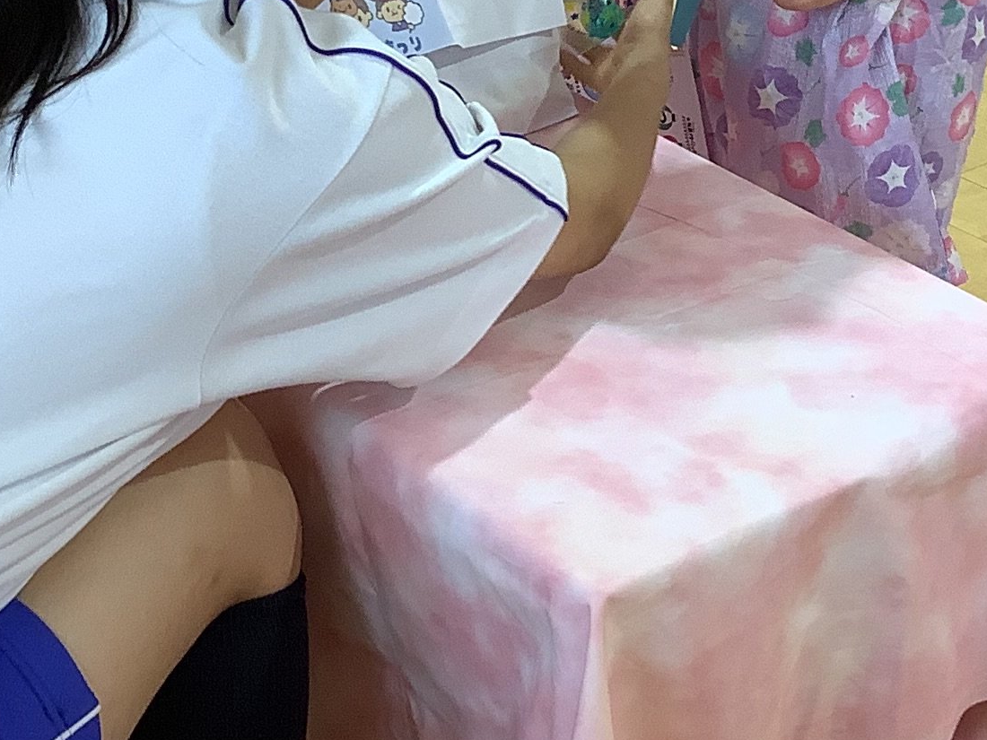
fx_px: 2623
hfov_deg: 21.2
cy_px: -102
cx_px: 694
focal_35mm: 92
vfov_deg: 15.6
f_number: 2.4
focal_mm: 3.3
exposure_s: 1/50
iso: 64
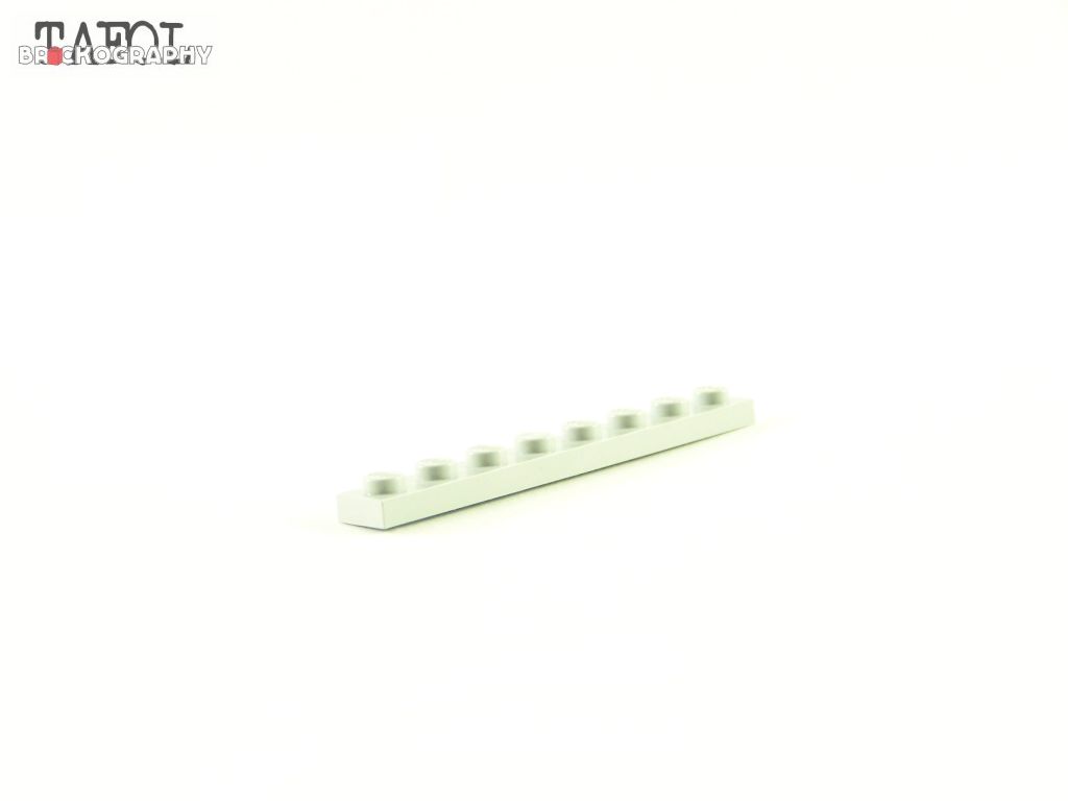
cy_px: 400
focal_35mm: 82
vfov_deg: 18.0
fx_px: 2530
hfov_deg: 23.8
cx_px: 534
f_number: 3.2
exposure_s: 1/60
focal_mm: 13.7
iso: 400
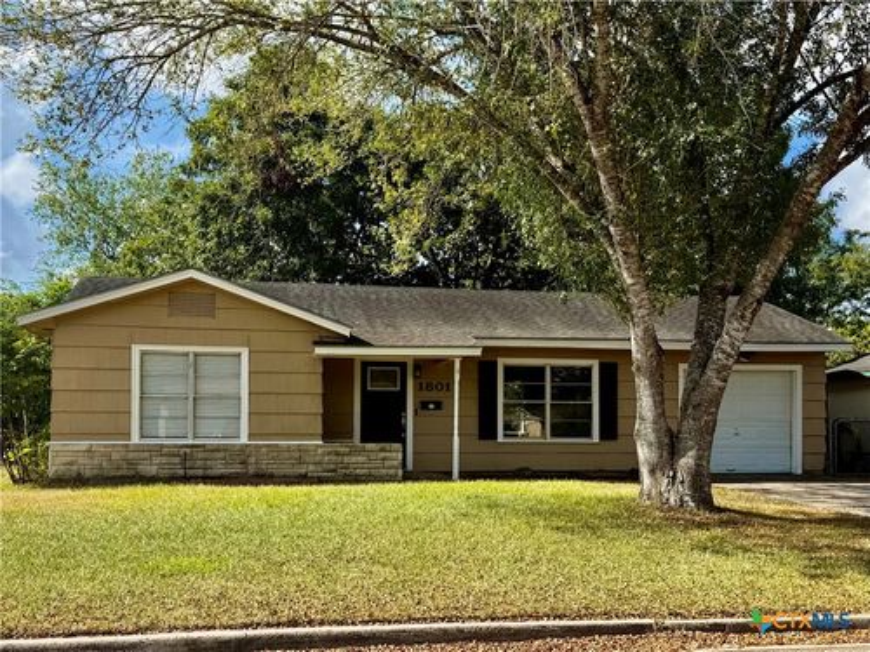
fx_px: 603
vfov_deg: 56.8
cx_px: 435
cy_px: 326
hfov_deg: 71.6
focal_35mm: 24
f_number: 1.78
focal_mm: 6.76
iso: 80
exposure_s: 1/3279
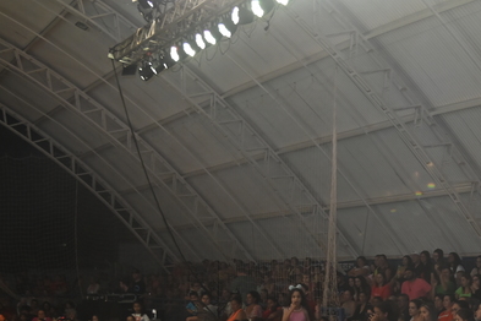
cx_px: 419
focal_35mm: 71
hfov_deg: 27.6
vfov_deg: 18.5
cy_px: 347
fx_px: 949
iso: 1600
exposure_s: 1/100
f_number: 4
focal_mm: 31
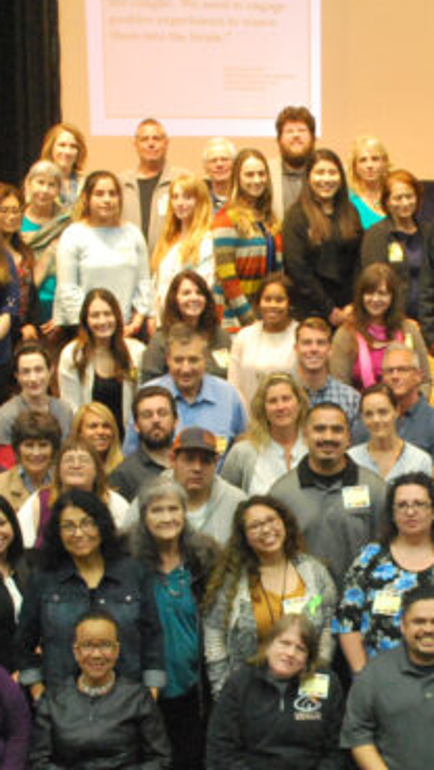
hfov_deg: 12.5
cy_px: 450
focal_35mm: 96
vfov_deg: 22.2
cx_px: 390
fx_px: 1961
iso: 1600
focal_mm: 22
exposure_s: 1/20
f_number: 5
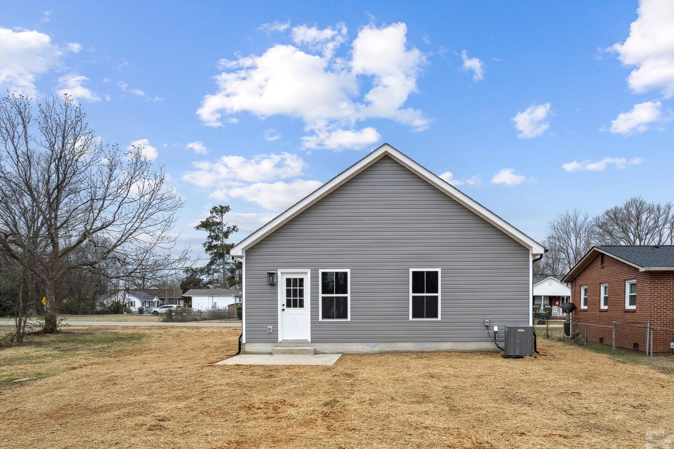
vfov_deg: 51.1
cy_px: 248
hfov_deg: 71.2
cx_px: 382
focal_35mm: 25
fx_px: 468
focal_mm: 8.4
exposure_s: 1/200
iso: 120
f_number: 2.8
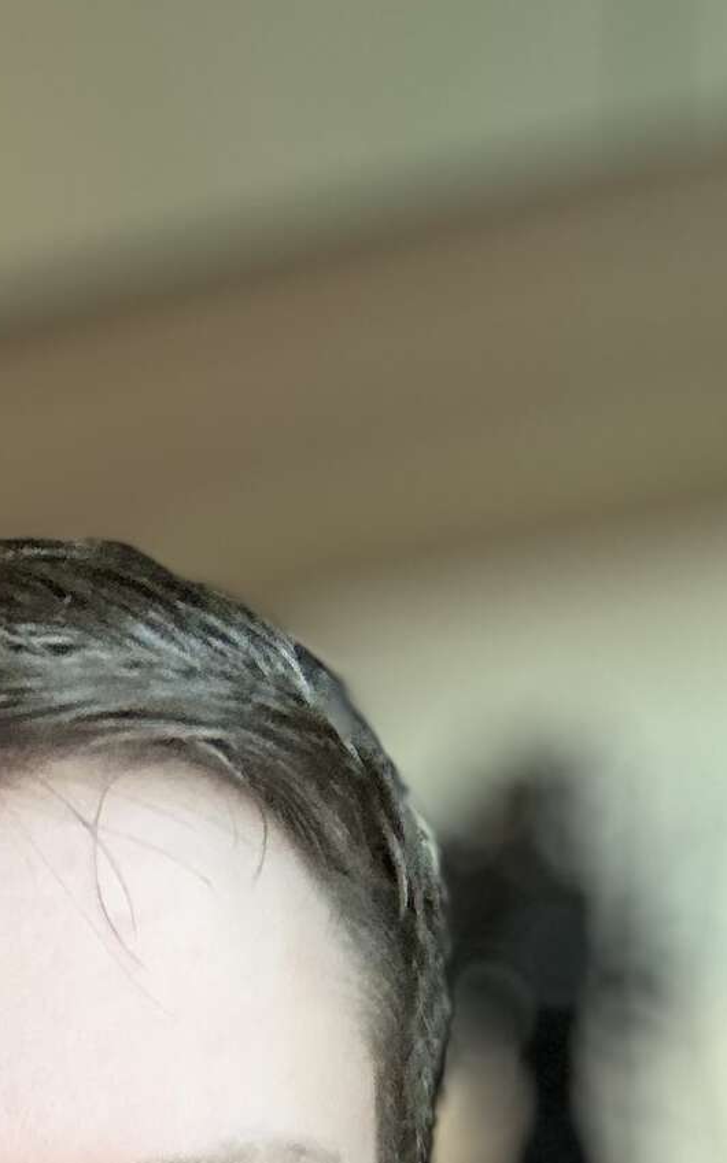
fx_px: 3043
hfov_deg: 13.6
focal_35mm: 96
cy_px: 1590
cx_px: 141
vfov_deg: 19.6
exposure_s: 1/50
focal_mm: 2.69
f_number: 1.9
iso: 80
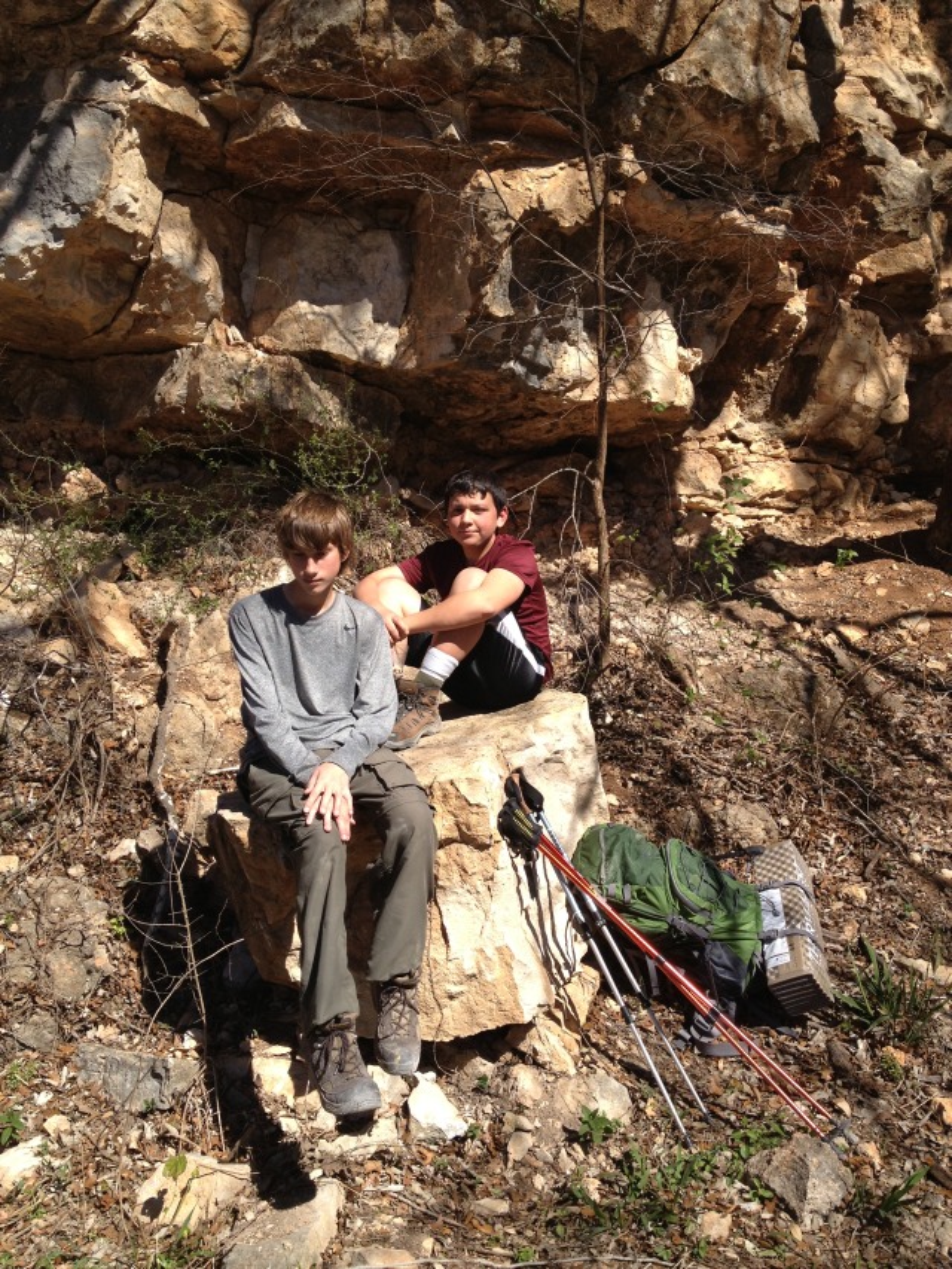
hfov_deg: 40.7
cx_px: 476
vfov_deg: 52.6
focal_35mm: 35
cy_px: 634
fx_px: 1283
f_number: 2.4
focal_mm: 4.28
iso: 50
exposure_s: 1/1151
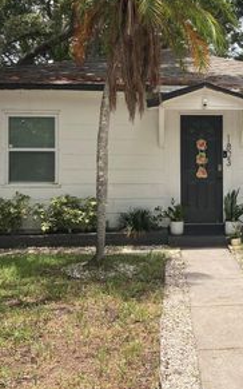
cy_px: 168
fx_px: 540
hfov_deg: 24.5
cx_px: 226
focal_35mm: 51
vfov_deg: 39.5
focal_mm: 3.99
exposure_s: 1/1116
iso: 20
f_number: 1.8
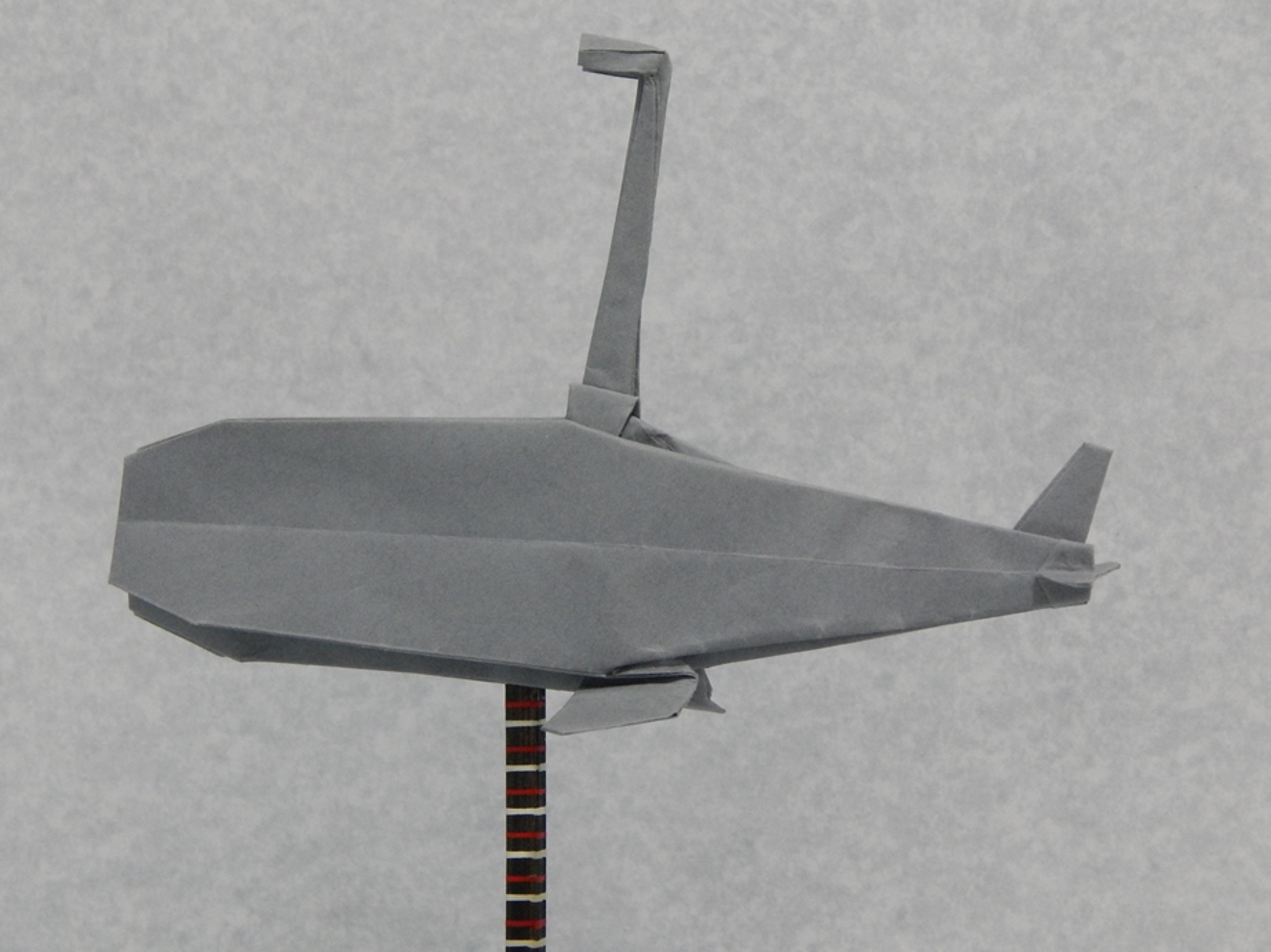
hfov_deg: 18.7
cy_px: 476
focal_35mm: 105
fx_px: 3854
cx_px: 636
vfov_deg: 14.1
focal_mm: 18.7
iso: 800
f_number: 4.5
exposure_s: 1/15
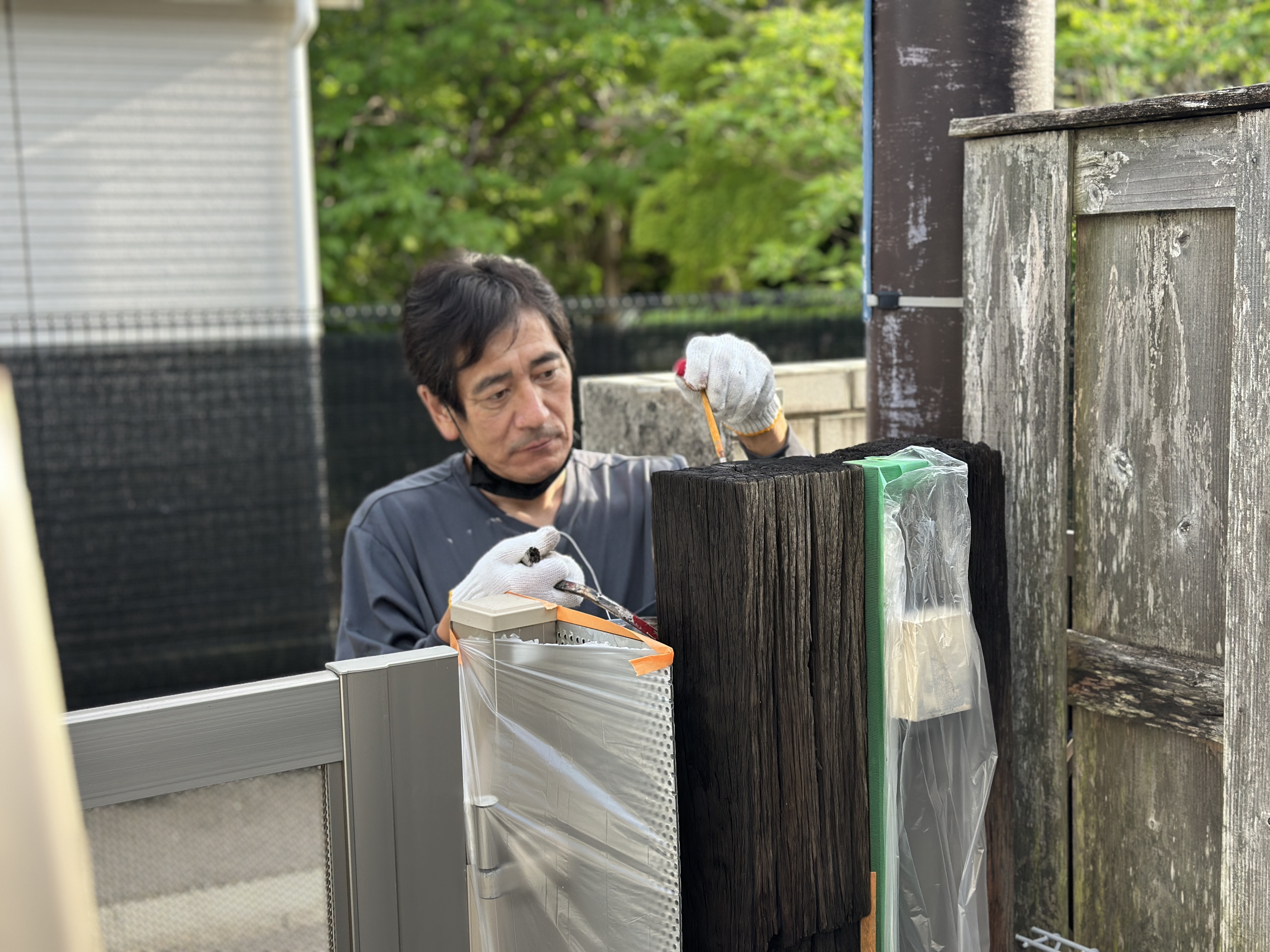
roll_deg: -0.3
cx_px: 635
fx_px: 1761
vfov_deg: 30.3
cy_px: 476
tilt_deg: -4.4
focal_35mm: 48
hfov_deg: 39.7
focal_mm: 6.86
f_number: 1.78
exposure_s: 1/524
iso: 80
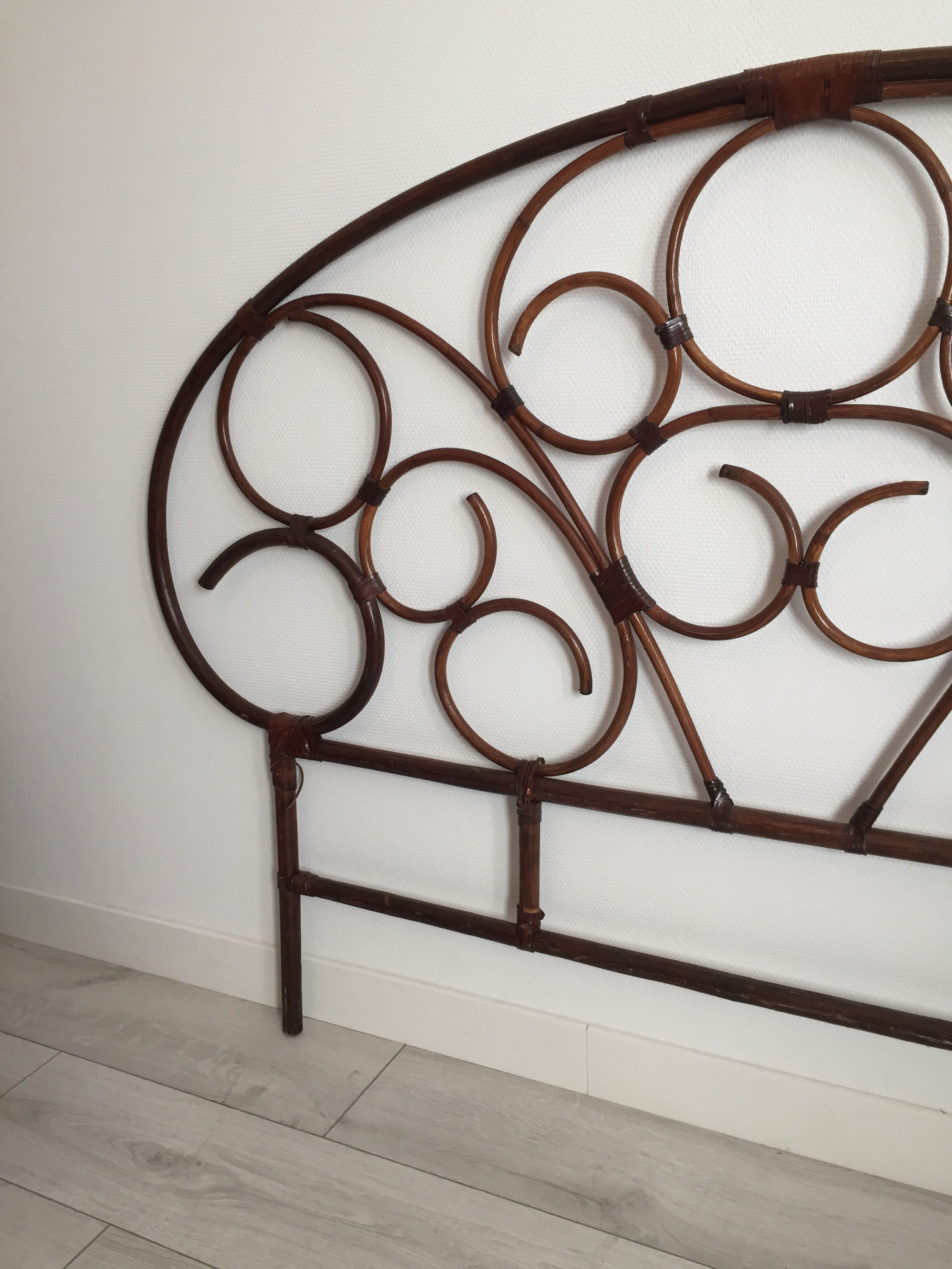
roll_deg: +1.7
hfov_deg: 48.2
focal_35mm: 29
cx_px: 476
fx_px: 1063
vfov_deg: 61.7
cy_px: 634
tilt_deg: -12.4
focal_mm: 4.15
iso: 32
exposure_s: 1/33
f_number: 2.2
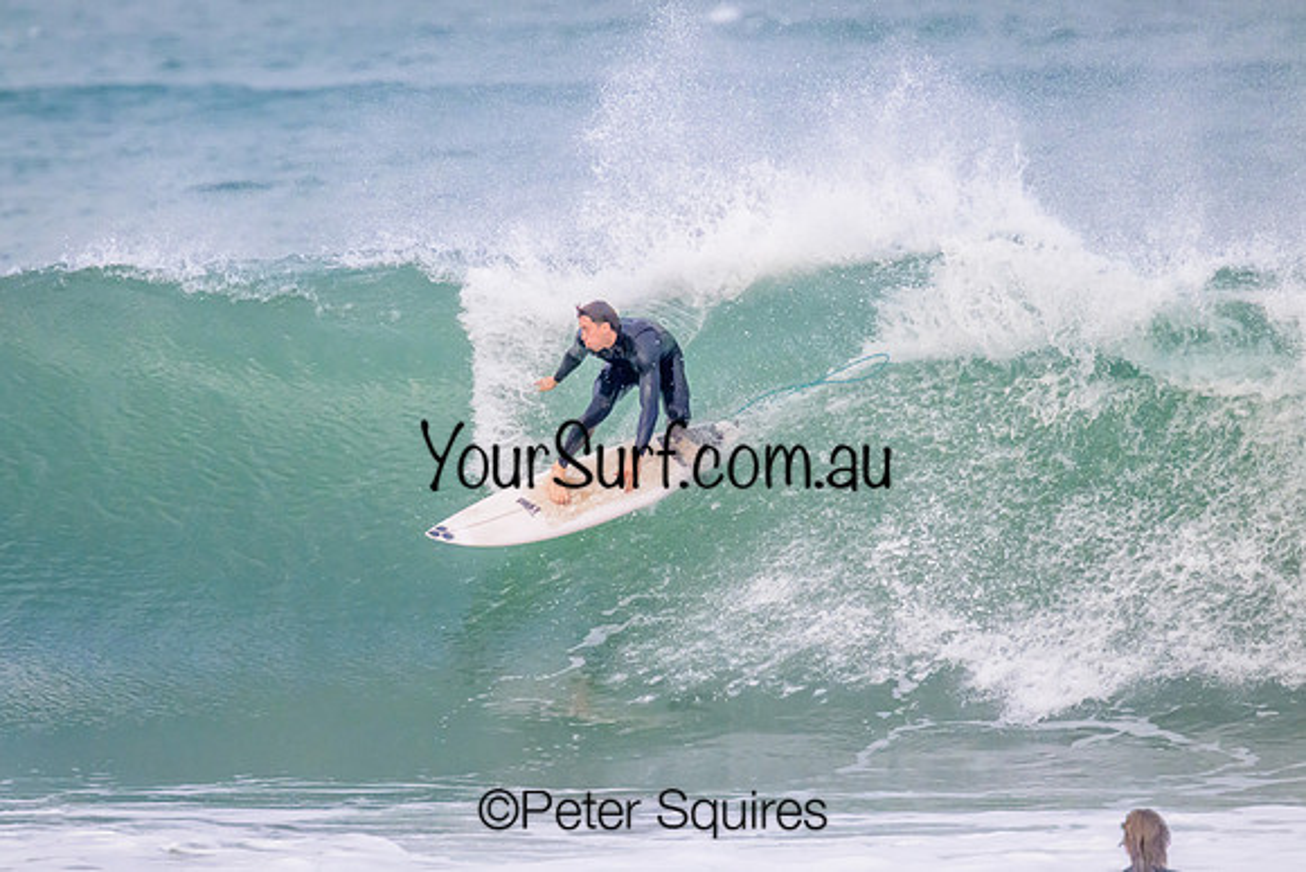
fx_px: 30311
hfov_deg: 2.5
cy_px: 436
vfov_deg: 1.6
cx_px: 653
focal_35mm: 835
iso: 5000
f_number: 11
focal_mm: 800
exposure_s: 1/2000
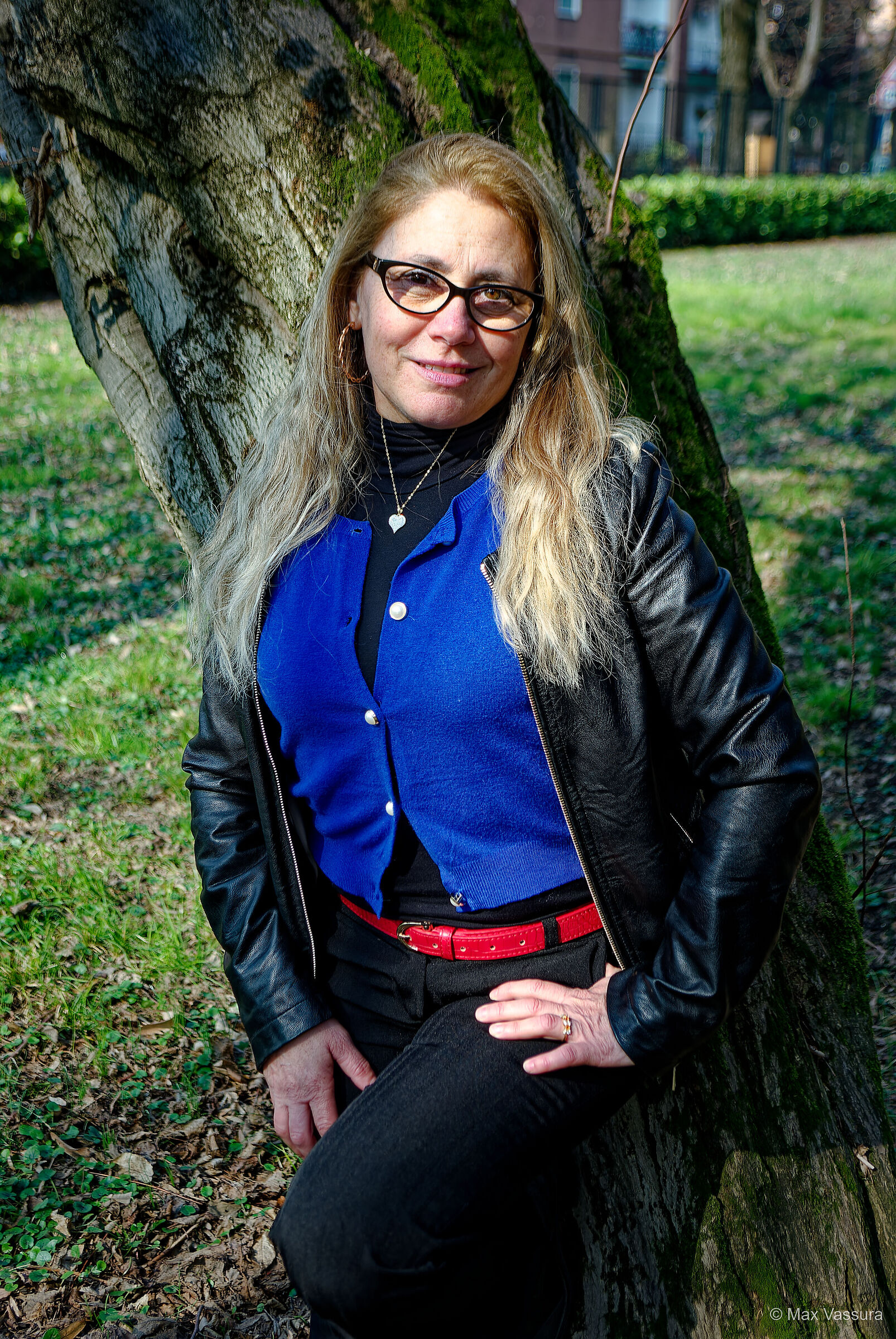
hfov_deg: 29.3
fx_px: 1713
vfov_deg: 42.7
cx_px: 448
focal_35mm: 46
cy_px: 670
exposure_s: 1/350
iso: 100
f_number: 4
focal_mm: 31
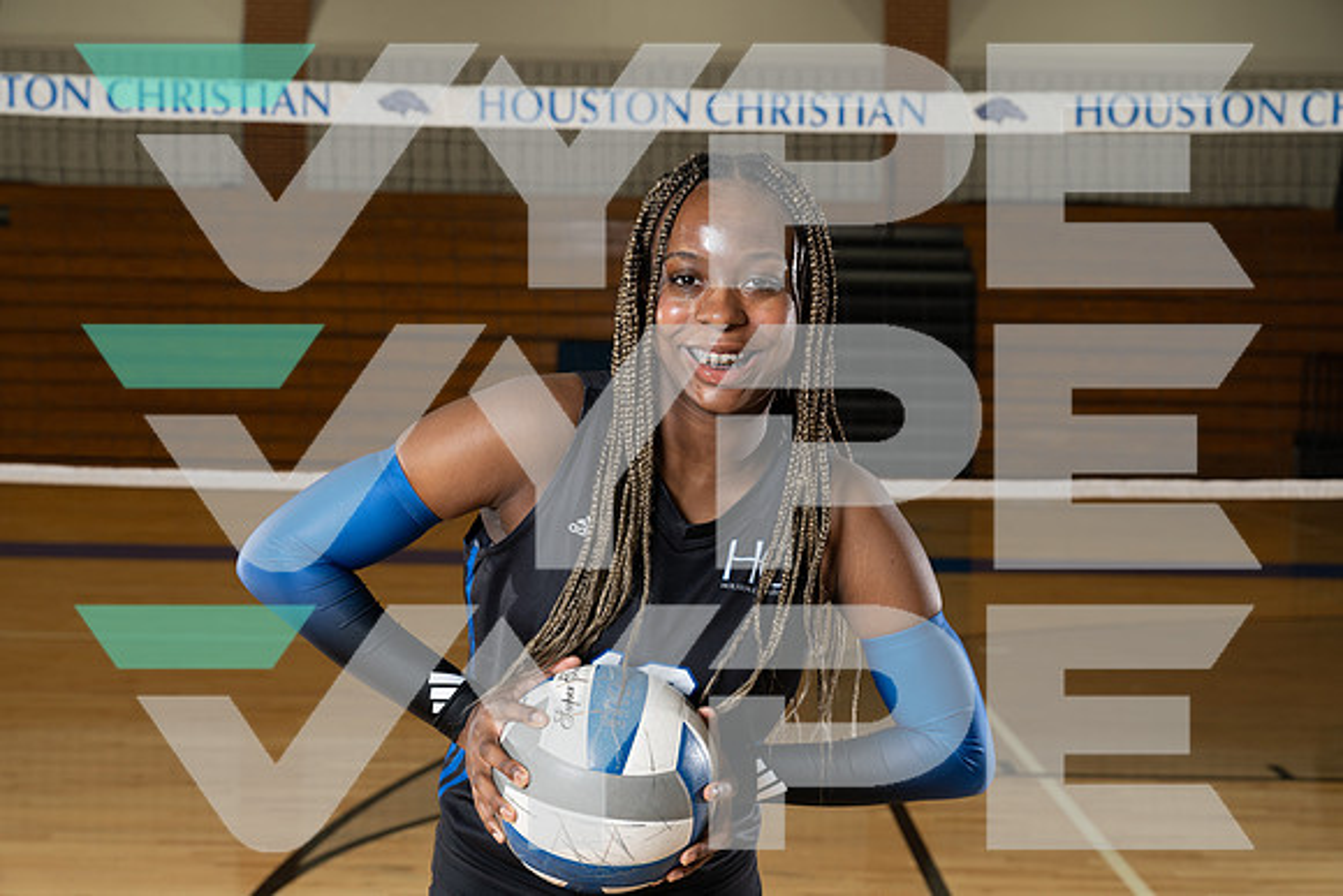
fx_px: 1866
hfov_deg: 39.6
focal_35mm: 50
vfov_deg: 27.0
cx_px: 672
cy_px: 448
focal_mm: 50
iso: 500
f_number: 5.6
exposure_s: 1/250
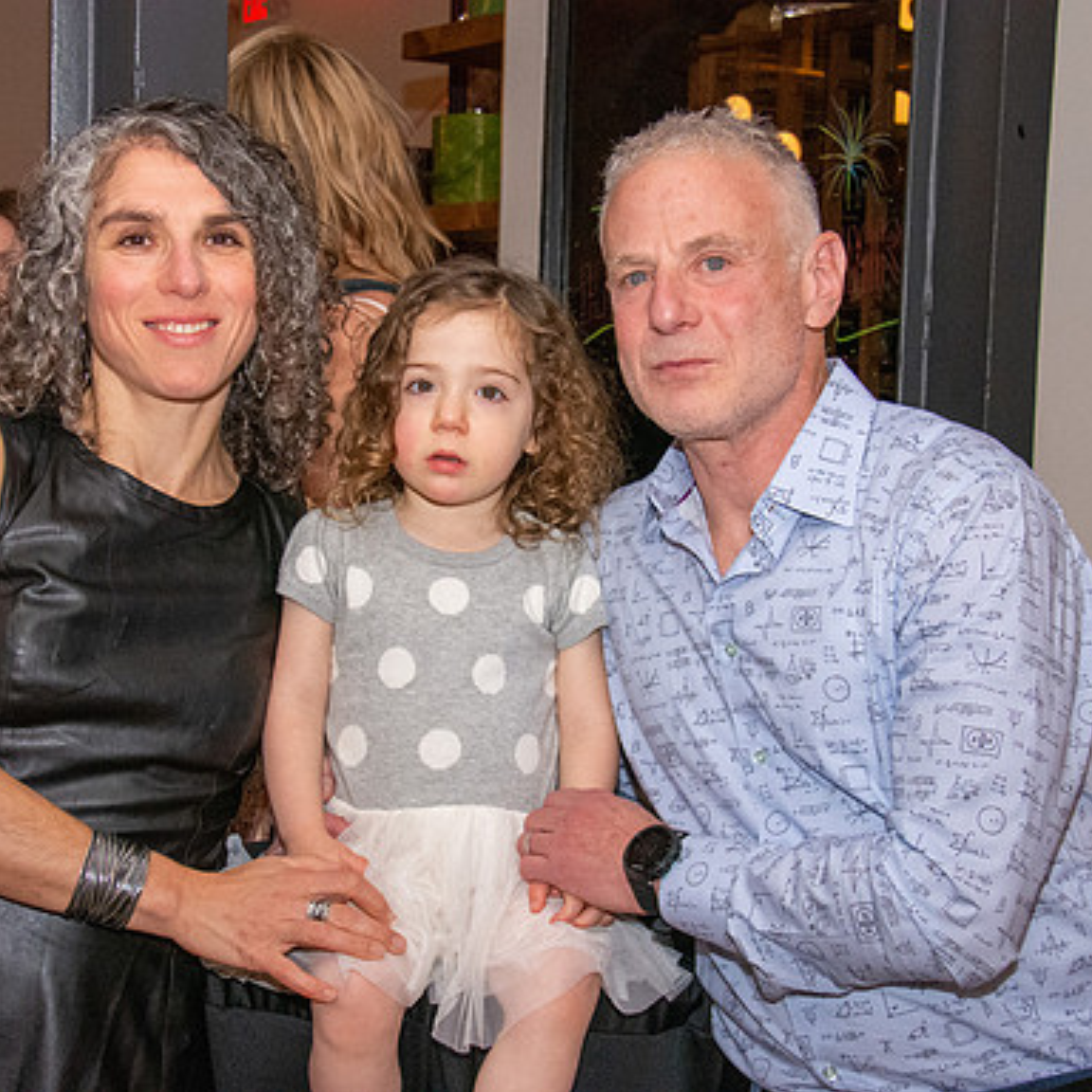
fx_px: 2748
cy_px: 547
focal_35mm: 77
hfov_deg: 22.5
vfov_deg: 22.5
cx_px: 458
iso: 5000
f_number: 10
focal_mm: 40
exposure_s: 1/100
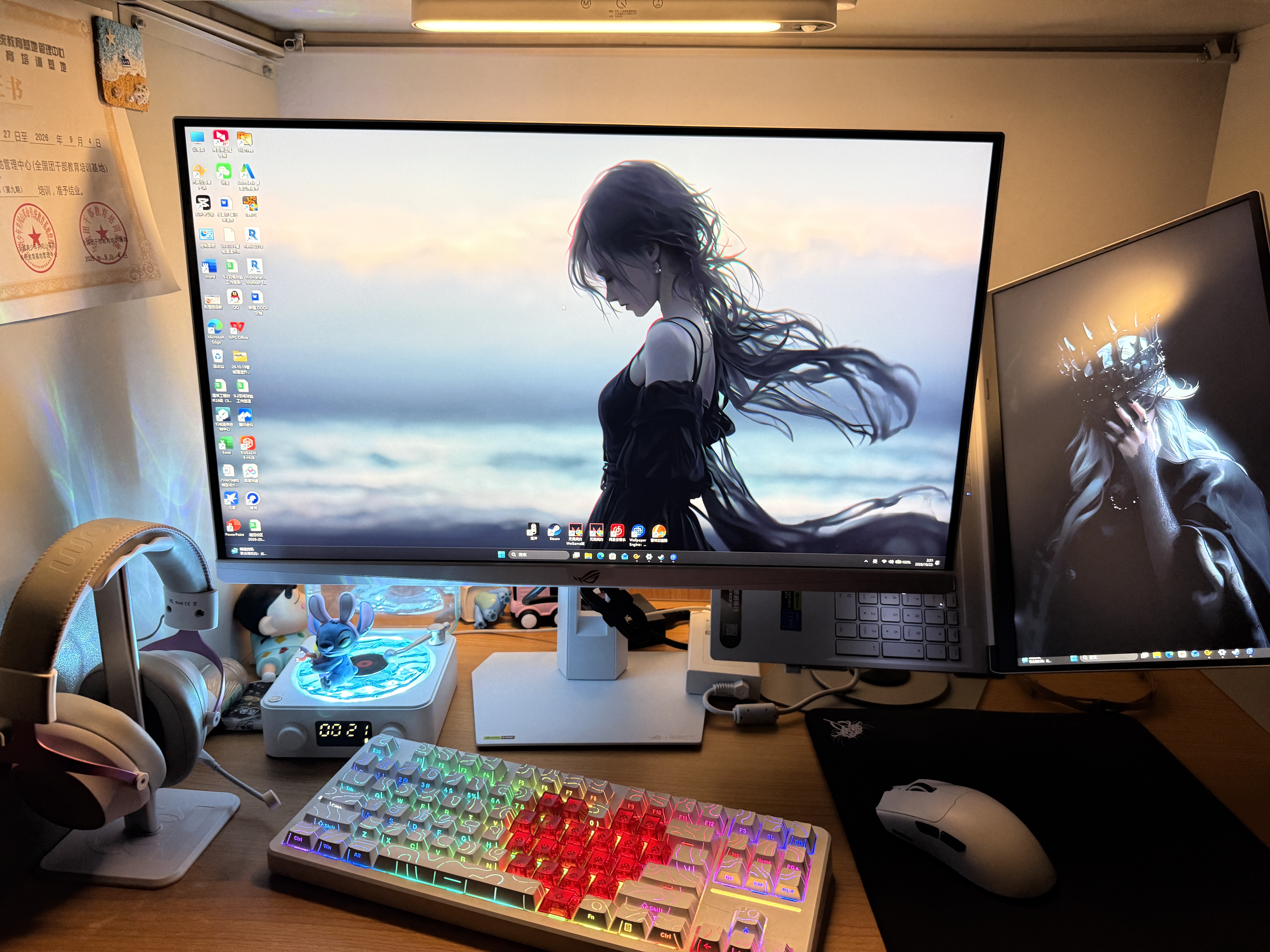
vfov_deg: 56.8
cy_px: 476
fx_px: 881
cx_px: 635
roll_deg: -0.7
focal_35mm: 24
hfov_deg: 71.6
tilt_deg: -15.0
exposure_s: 1/48
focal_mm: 6.76
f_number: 1.78
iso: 200
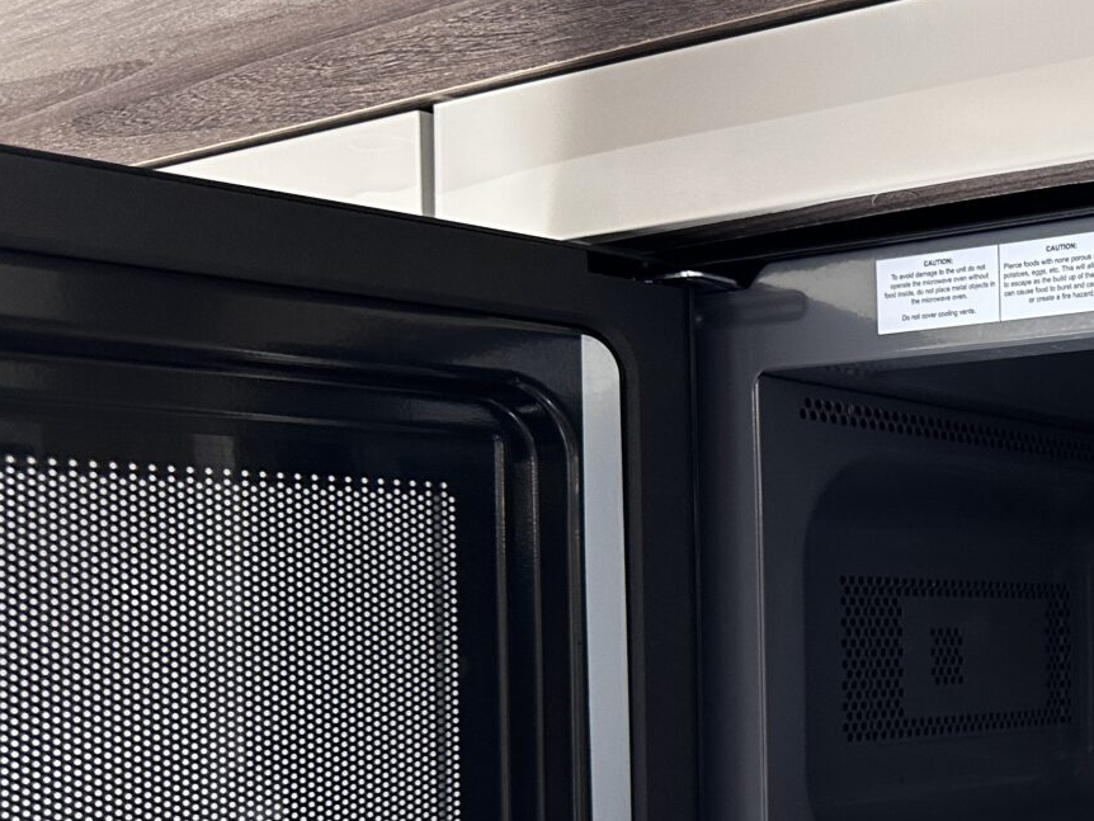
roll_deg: -0.1
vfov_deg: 25.2
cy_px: 655
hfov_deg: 29.8
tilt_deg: -0.2
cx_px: 1253
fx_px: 1802
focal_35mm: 57
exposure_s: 1/121
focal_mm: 6.86
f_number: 1.78
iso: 200
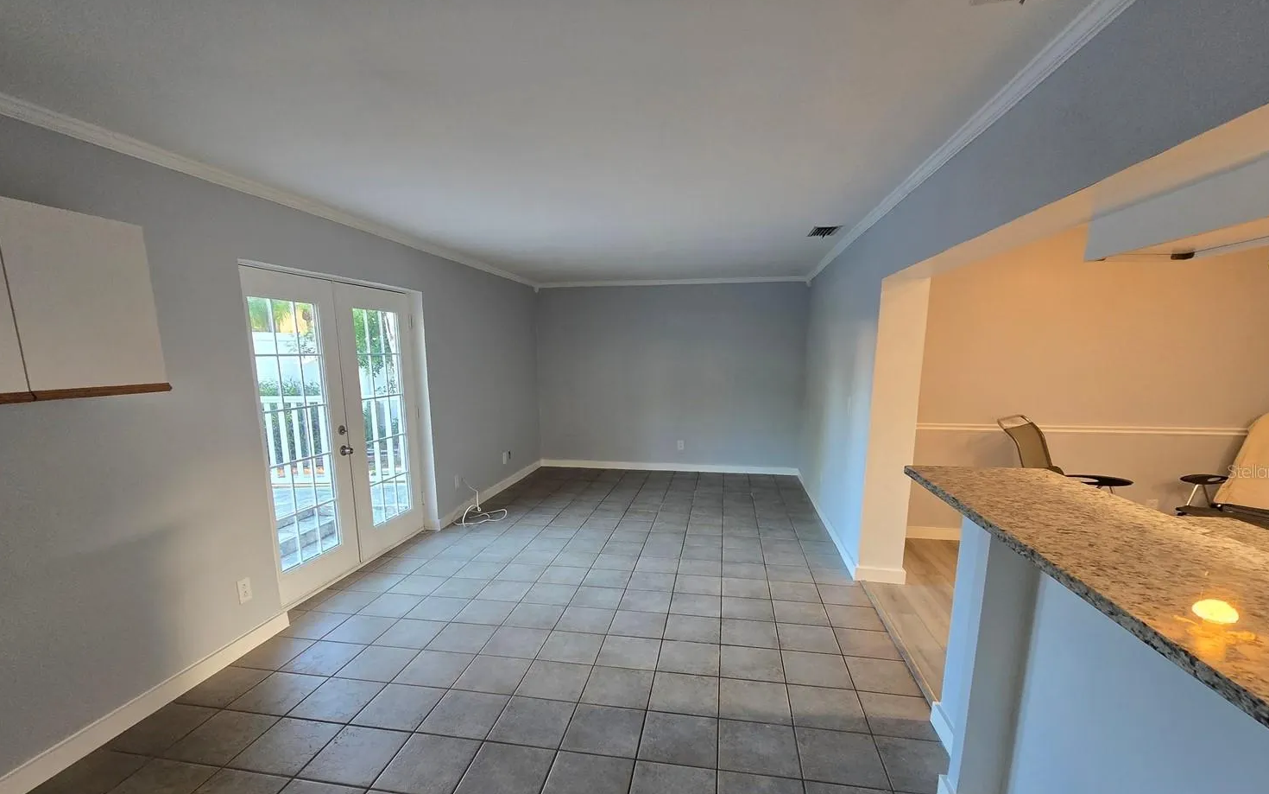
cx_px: 618
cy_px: 471
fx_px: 519
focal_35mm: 15
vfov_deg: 74.1
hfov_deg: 101.4
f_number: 2.2
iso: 200
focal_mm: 2.2
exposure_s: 1/60
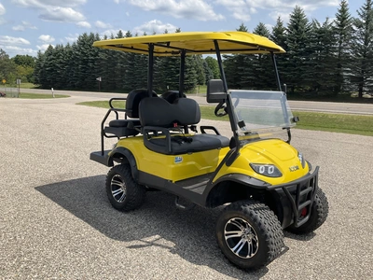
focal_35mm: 29
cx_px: 186
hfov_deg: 61.7
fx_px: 312
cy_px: 140
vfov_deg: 48.2
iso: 25
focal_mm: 3
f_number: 1.8
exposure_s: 1/1848
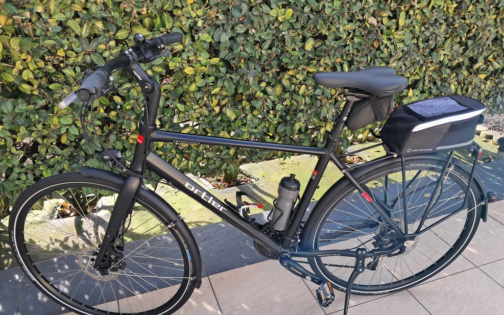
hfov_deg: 64.6
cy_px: 188
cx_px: 254
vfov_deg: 43.0
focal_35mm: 29
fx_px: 398
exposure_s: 1/114
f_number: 1.8
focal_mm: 4
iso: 50
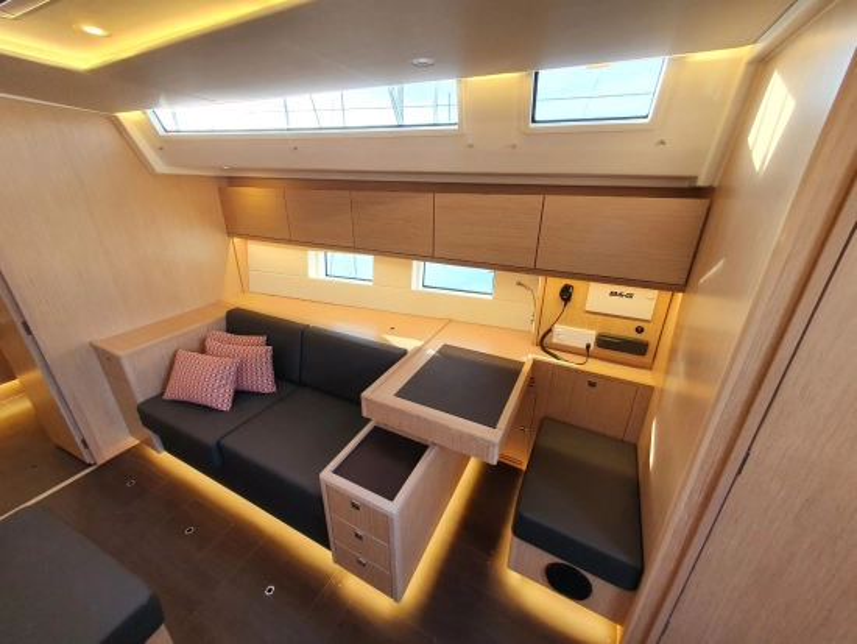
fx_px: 322
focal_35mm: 13
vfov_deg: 90.0
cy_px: 322
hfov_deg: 106.2
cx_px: 428
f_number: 2.2
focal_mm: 1.8
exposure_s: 1/50
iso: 64
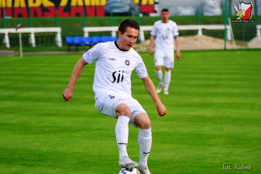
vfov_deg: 3.8
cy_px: 87
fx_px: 2617
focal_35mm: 361
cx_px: 130
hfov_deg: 5.7
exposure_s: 1/500
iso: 125
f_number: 4
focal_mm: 131.62
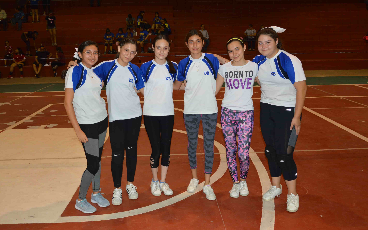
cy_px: 122
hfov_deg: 56.7
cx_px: 185
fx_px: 341
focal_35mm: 34
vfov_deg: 37.3
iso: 400
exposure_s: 1/60
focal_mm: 22
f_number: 4
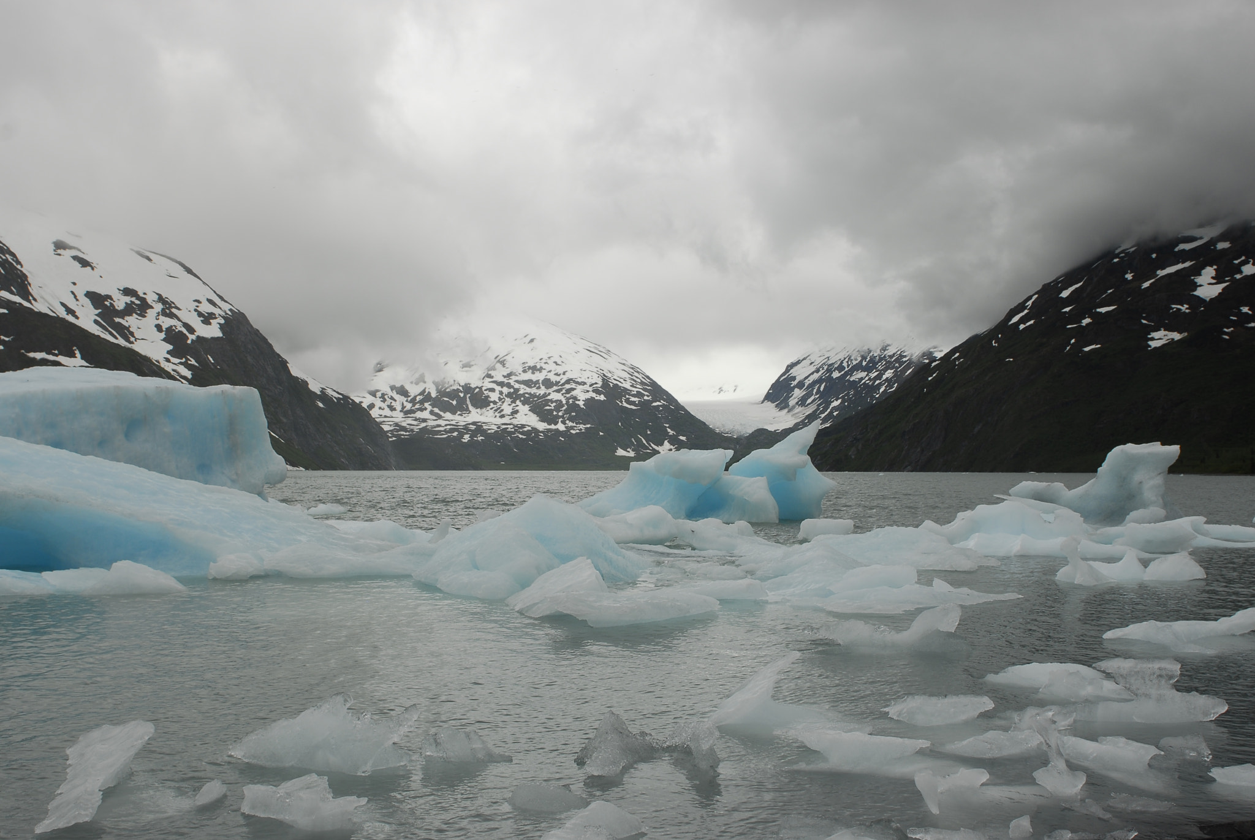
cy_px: 420
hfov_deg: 53.1
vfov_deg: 37.0
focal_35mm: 36
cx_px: 628
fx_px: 1257
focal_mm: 24
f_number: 9
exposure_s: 1/320
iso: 100
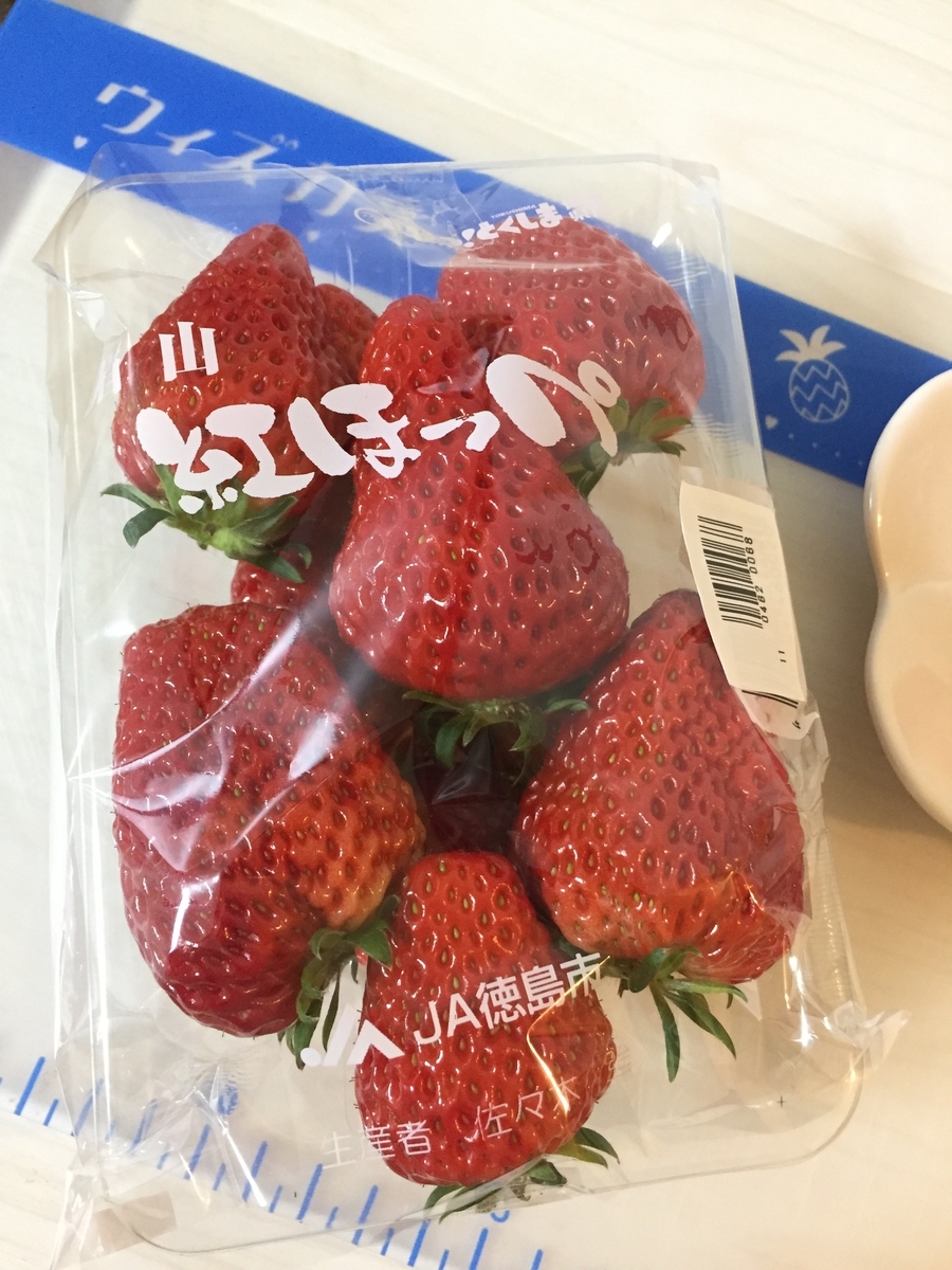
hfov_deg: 48.2
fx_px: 1063
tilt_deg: -78.1
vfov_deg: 61.7
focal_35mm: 29
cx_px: 476
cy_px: 635
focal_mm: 4.15
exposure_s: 1/30
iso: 250
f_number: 2.2
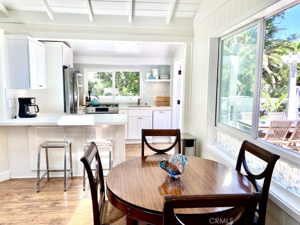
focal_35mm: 26
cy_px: 112
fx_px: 225
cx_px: 150
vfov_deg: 53.1
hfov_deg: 67.3
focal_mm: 4.25
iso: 32
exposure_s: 1/198
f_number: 1.8
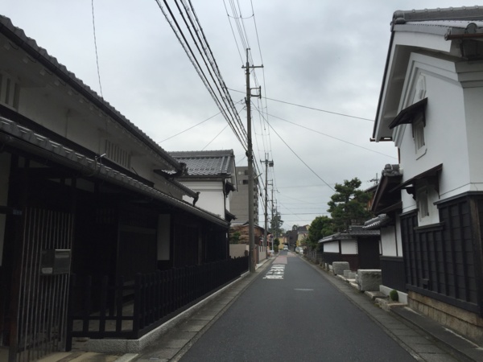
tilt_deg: +8.5
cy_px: 181
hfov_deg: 61.7
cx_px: 242
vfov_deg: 48.2
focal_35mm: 29
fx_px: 405
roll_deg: +0.3
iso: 32
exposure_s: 1/682
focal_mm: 4.15
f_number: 2.2
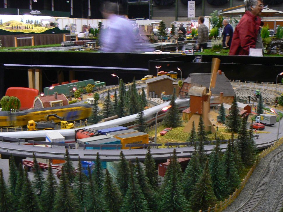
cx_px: 117
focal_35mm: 51
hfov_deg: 37.4
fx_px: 417
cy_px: 109
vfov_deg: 28.6
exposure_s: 1/6
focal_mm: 6
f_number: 2.8
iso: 80
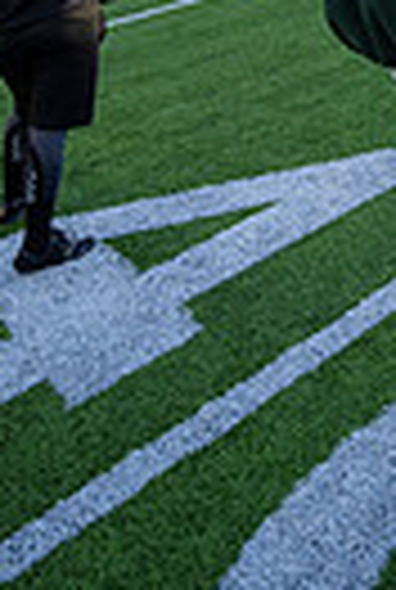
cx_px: 508
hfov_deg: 24.7
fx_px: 788
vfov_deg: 28.7
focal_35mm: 48
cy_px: -266
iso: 320
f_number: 4
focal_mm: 14
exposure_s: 1/500
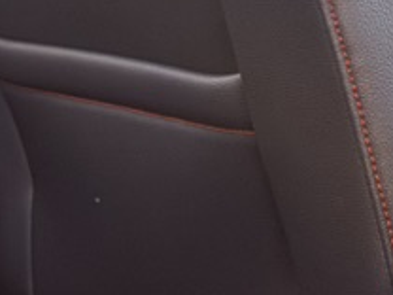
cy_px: 87
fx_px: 2679
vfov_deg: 6.3
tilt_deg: -7.1
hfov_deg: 8.3
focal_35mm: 236
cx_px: 406
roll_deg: +0.9
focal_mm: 6.76
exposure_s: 1/201
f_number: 1.78
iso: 100
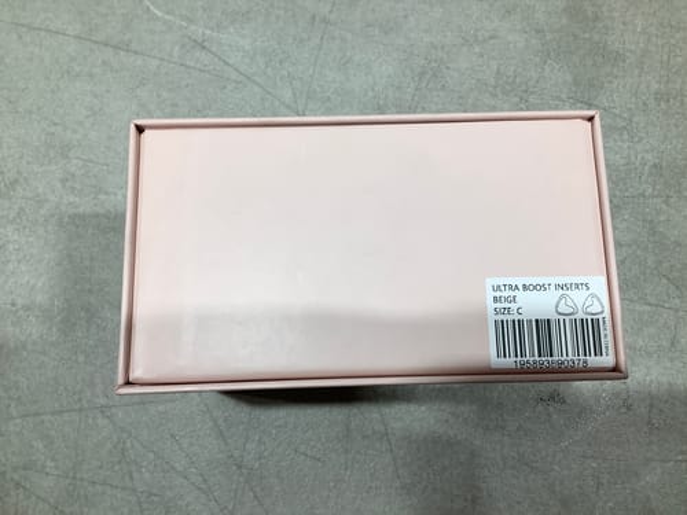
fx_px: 615
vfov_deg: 45.4
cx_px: 344
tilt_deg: -78.7
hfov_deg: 58.4
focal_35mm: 31
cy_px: 258
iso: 40
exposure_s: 1/100
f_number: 2.4
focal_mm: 3.3
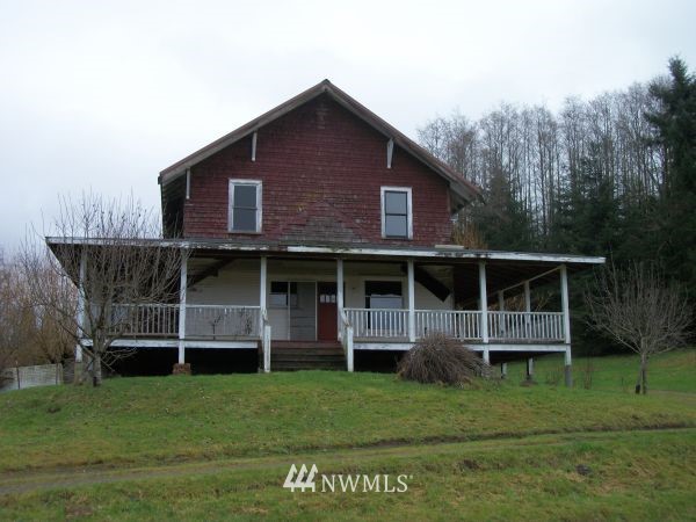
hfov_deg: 46.8
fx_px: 804
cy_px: 261
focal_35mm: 40
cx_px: 348
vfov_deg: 36.0
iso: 80
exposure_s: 1/60
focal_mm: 7.1
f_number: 3.2
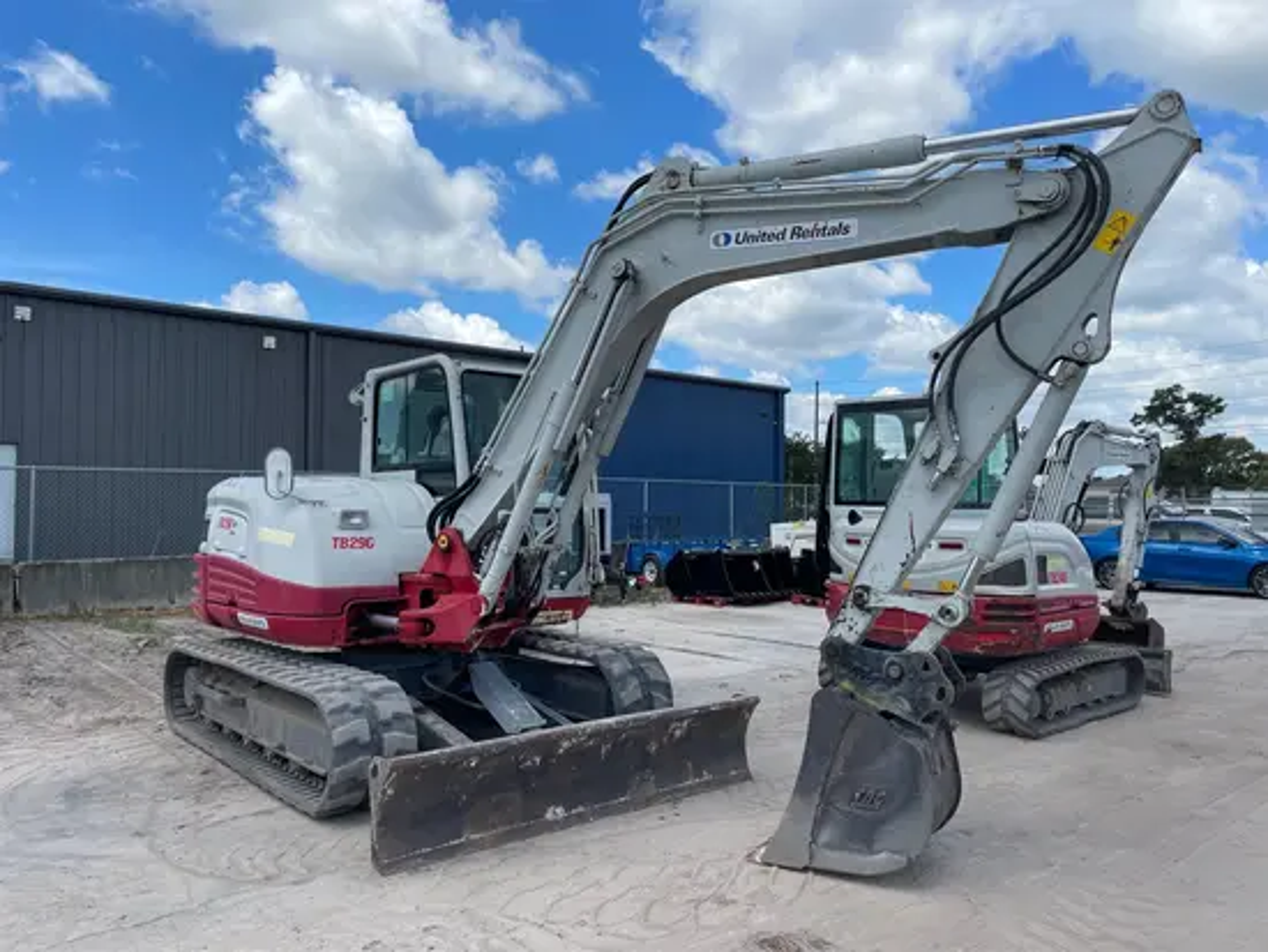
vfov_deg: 53.1
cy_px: 476
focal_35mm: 26
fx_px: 953
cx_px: 634
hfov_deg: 67.3
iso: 50
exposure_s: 1/4132
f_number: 1.6
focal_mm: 4.2
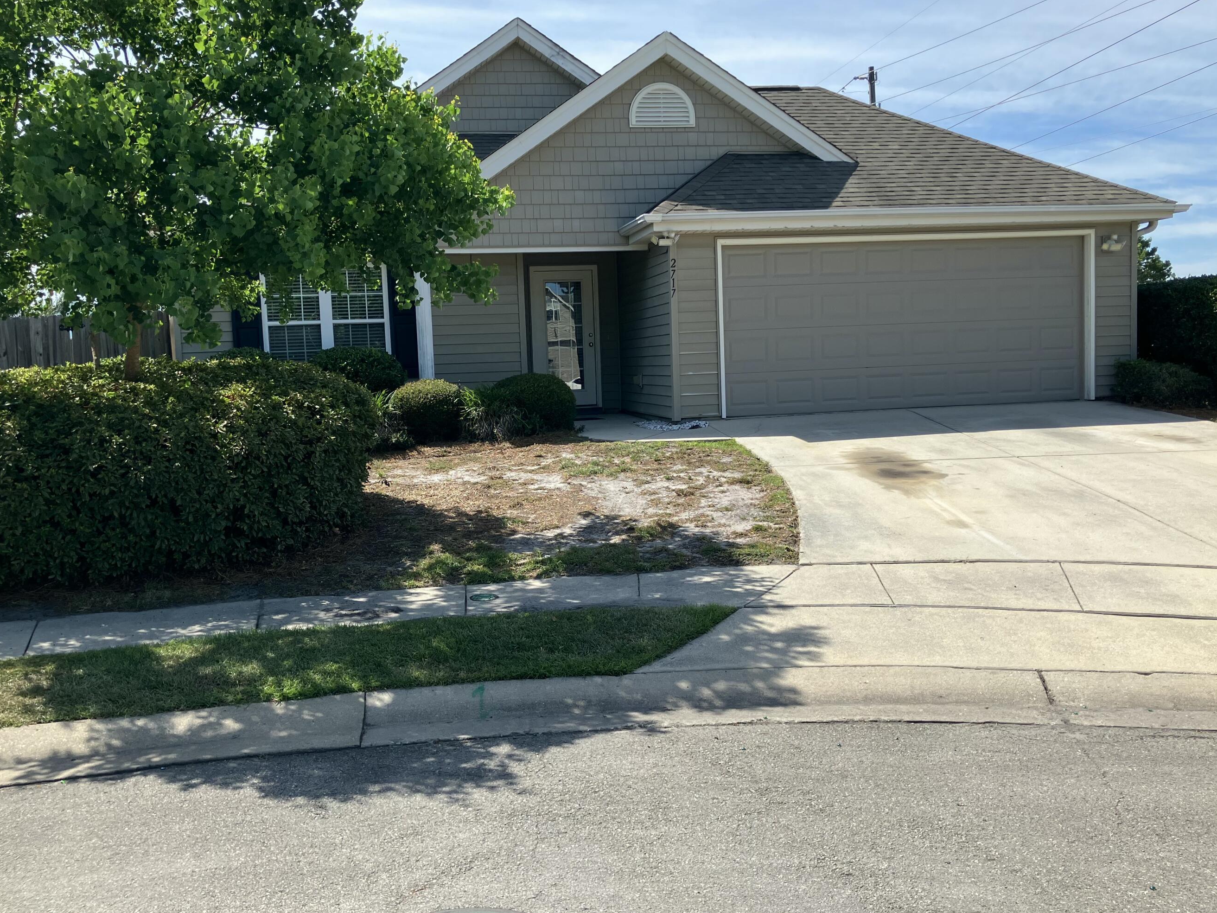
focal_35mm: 32
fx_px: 1125
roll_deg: +2.8
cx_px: 560
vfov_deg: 44.2
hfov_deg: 56.7
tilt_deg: -4.1
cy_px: 453
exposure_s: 1/1473
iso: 32
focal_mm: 3.99
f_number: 1.8
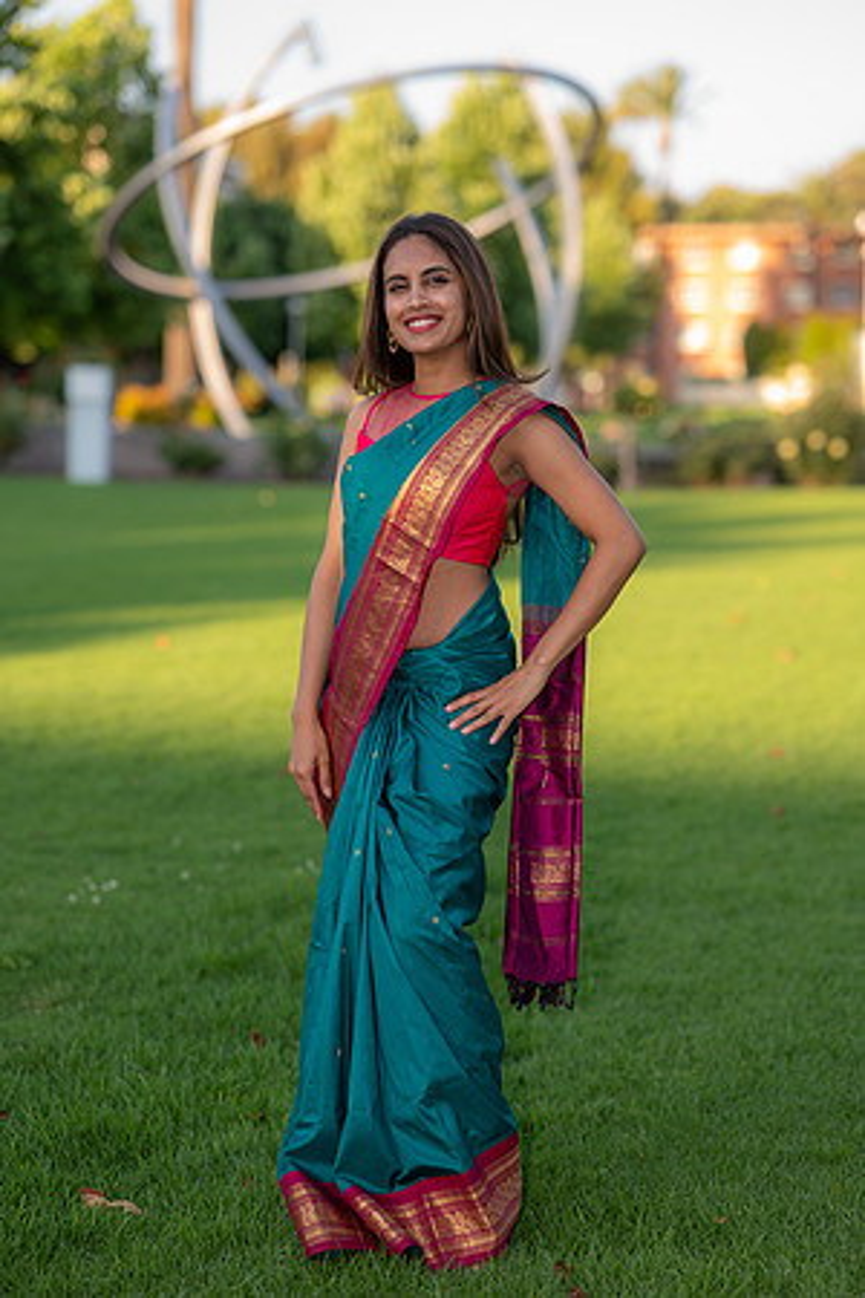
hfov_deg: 16.1
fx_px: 3063
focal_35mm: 85
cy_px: 649
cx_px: 432
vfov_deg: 23.9
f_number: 2.5
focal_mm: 85
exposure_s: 1/250
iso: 64
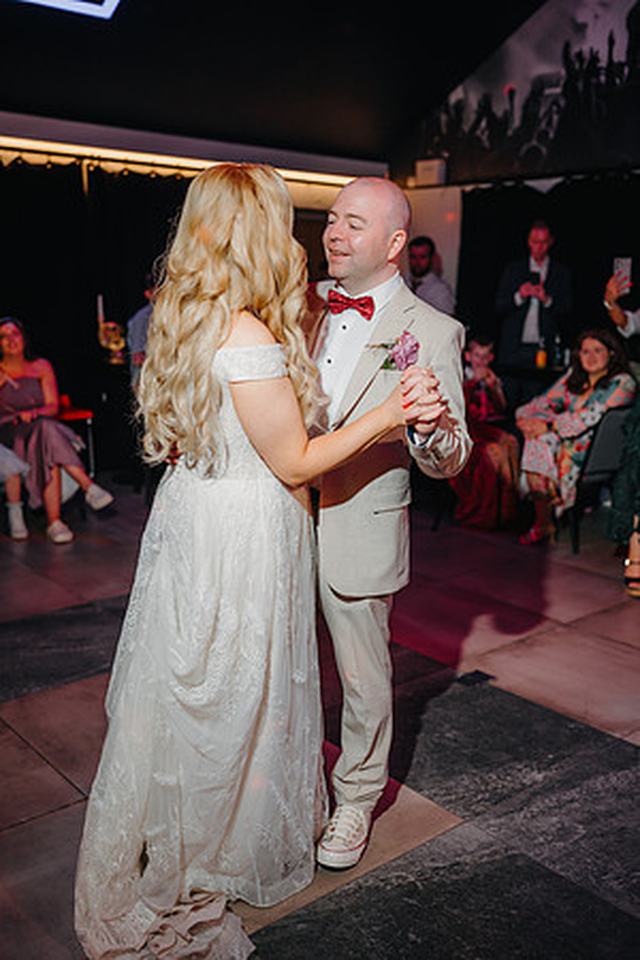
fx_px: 933
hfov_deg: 37.9
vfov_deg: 54.4
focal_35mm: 35
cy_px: 480
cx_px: 320
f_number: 2
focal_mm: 35
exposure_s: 1/200
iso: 200
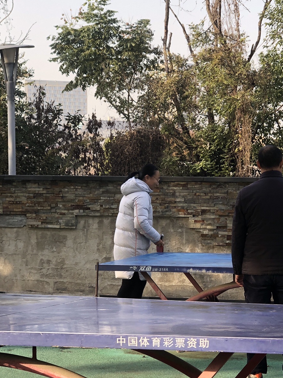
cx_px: 241
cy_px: 238
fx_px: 971
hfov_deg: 16.4
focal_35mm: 89
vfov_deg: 22.0
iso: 16
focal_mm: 6
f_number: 2.4
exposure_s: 1/145
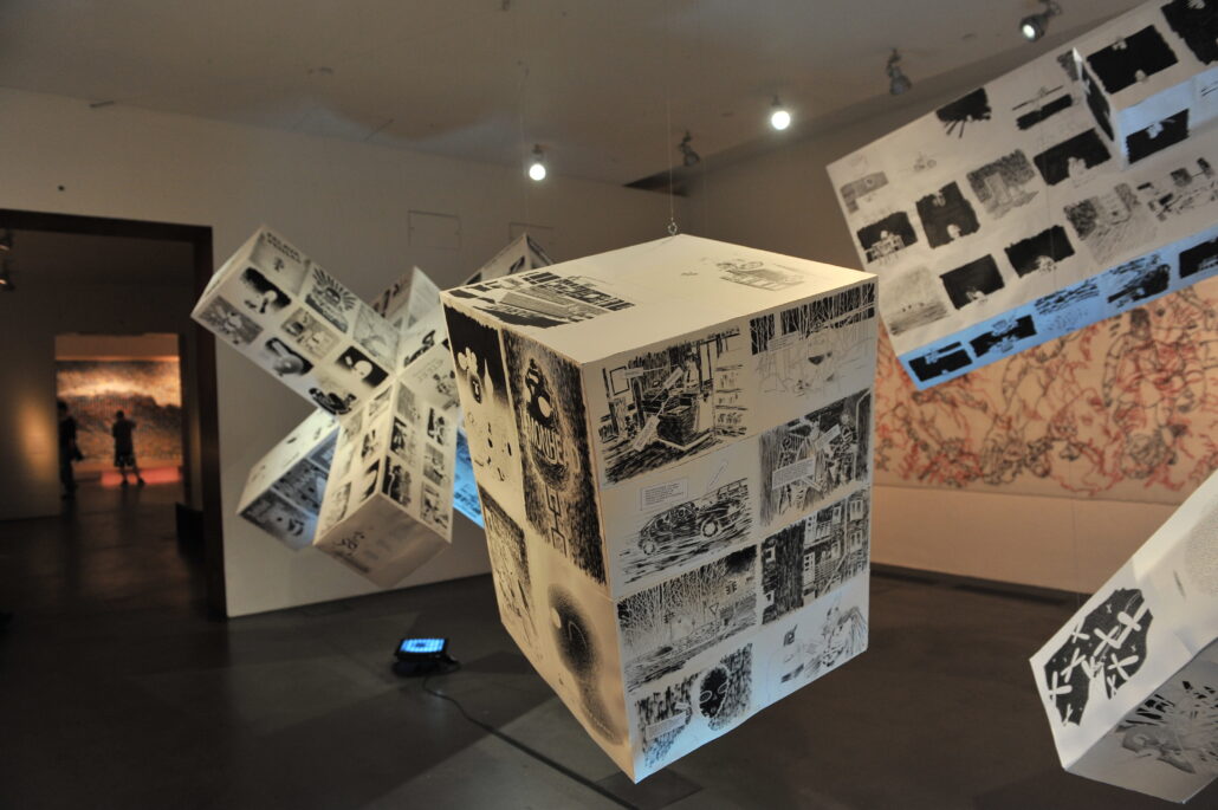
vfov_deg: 53.1
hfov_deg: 73.8
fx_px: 811
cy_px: 405
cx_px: 609
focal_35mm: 24
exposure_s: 1/60
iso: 1000
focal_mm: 24
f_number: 4.5
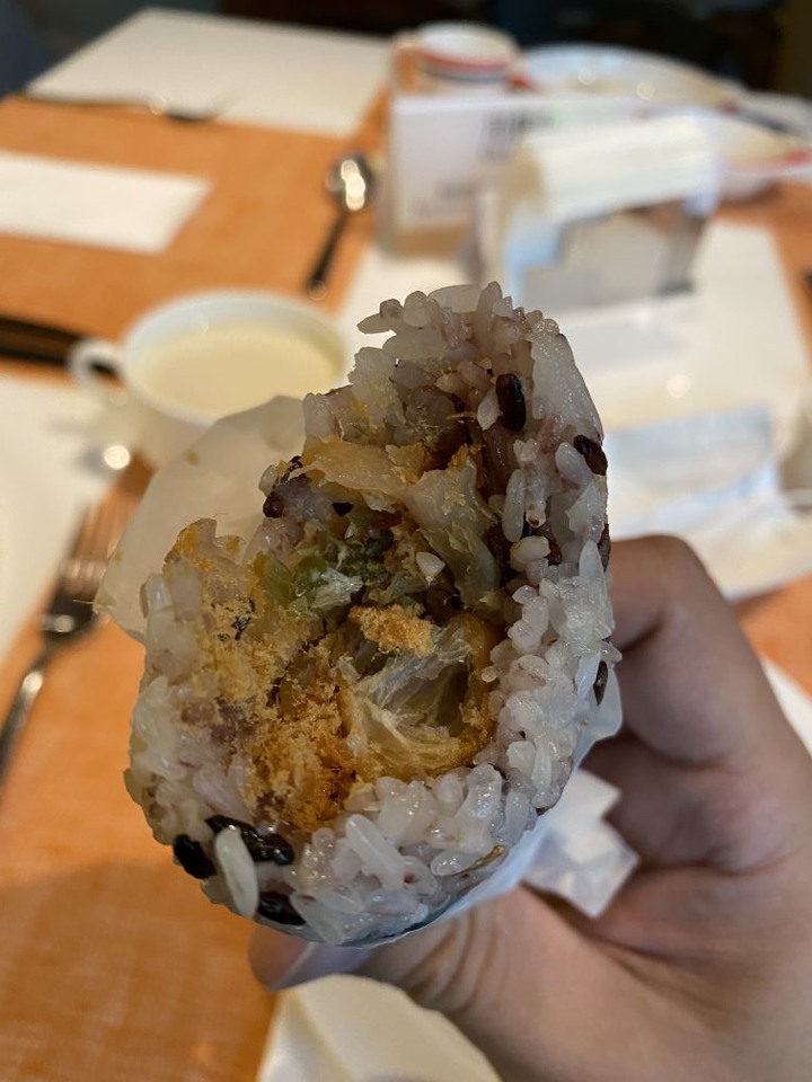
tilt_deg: -45.3
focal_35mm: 26
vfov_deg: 67.3
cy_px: 541
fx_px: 813
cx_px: 406
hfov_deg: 53.1
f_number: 1.8
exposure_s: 1/58
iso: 160
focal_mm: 4.25
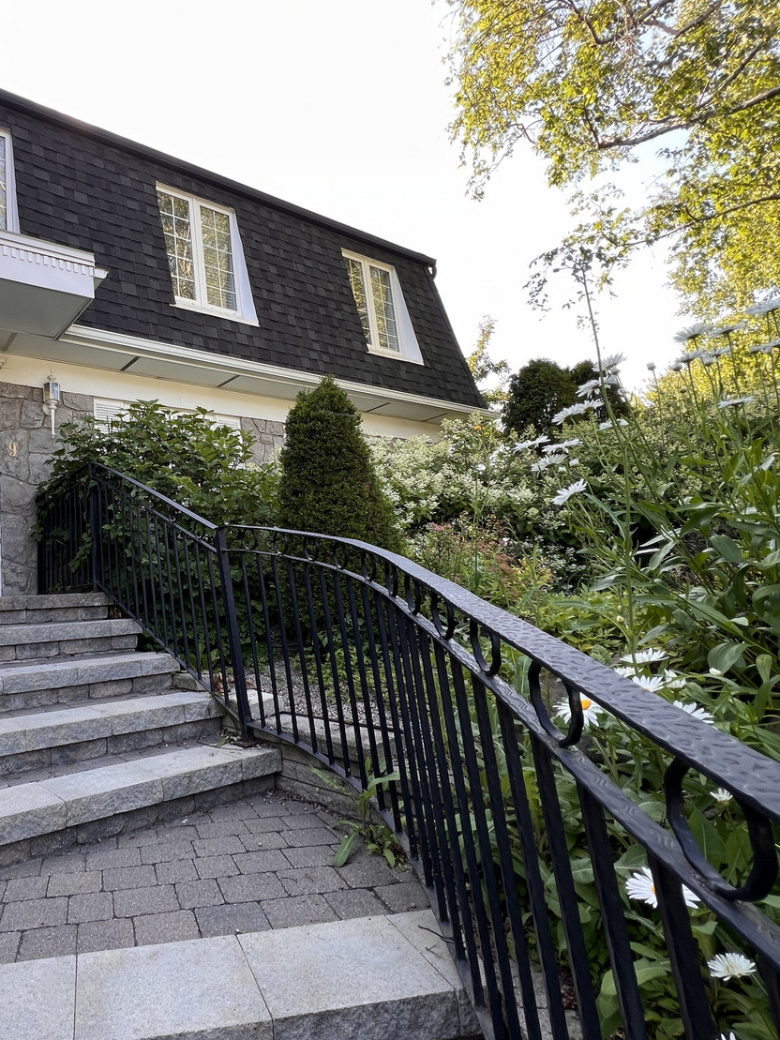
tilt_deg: +8.6
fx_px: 541
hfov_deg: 65.2
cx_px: 156
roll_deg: +3.7
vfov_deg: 87.7
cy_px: 522
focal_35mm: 18
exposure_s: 1/99
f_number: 1.8
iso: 32
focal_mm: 1.57
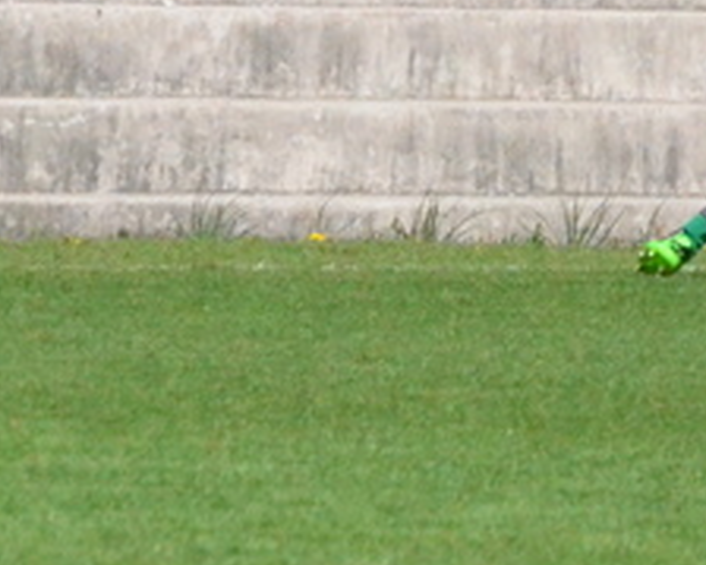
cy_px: -221
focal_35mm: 1693
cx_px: 1340
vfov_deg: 0.9
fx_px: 35360
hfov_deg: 1.1
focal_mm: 300
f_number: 13
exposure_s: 1/8000
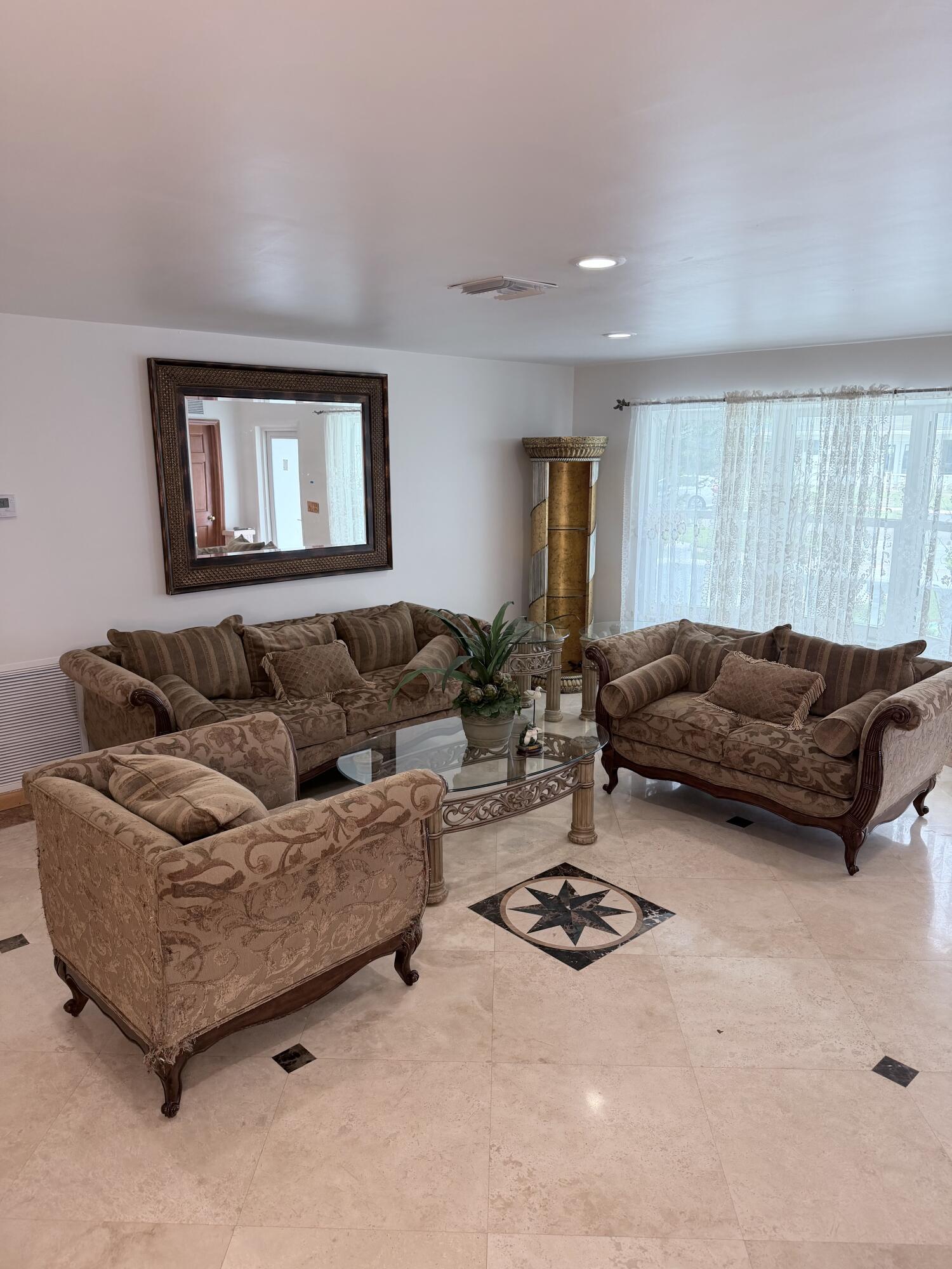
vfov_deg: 71.6
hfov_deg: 56.8
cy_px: 634
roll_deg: +0.3
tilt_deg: -11.6
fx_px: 880
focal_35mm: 24
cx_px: 476
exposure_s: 1/181
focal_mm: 6.76
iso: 160
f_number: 1.78
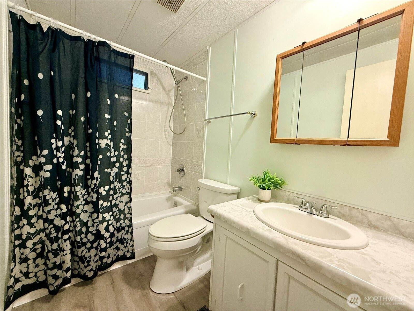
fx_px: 167
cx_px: 207
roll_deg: -2.8
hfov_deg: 102.1
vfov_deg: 85.7
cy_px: 156
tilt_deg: -4.0
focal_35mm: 14
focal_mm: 2.22
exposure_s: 1/60
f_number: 2.2
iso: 320
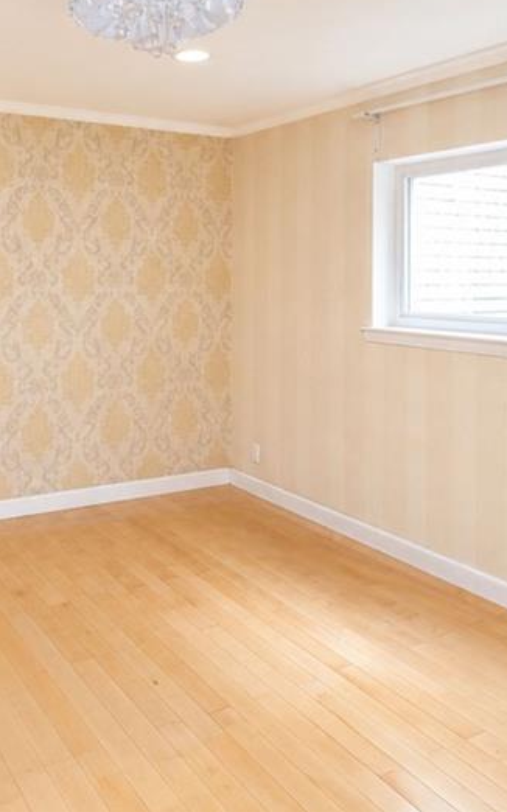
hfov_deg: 40.0
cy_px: 285
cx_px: 98
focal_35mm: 30
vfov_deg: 61.7
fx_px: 664
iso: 1600
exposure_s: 1/60
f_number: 8
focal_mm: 10
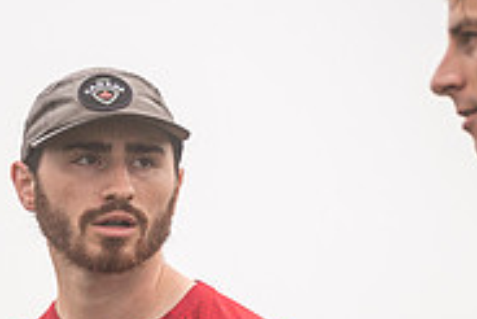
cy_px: 380
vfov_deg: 2.3
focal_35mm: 600
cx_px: 197
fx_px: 7956
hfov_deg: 3.4
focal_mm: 190
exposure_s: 1/1000
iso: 200
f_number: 2.8
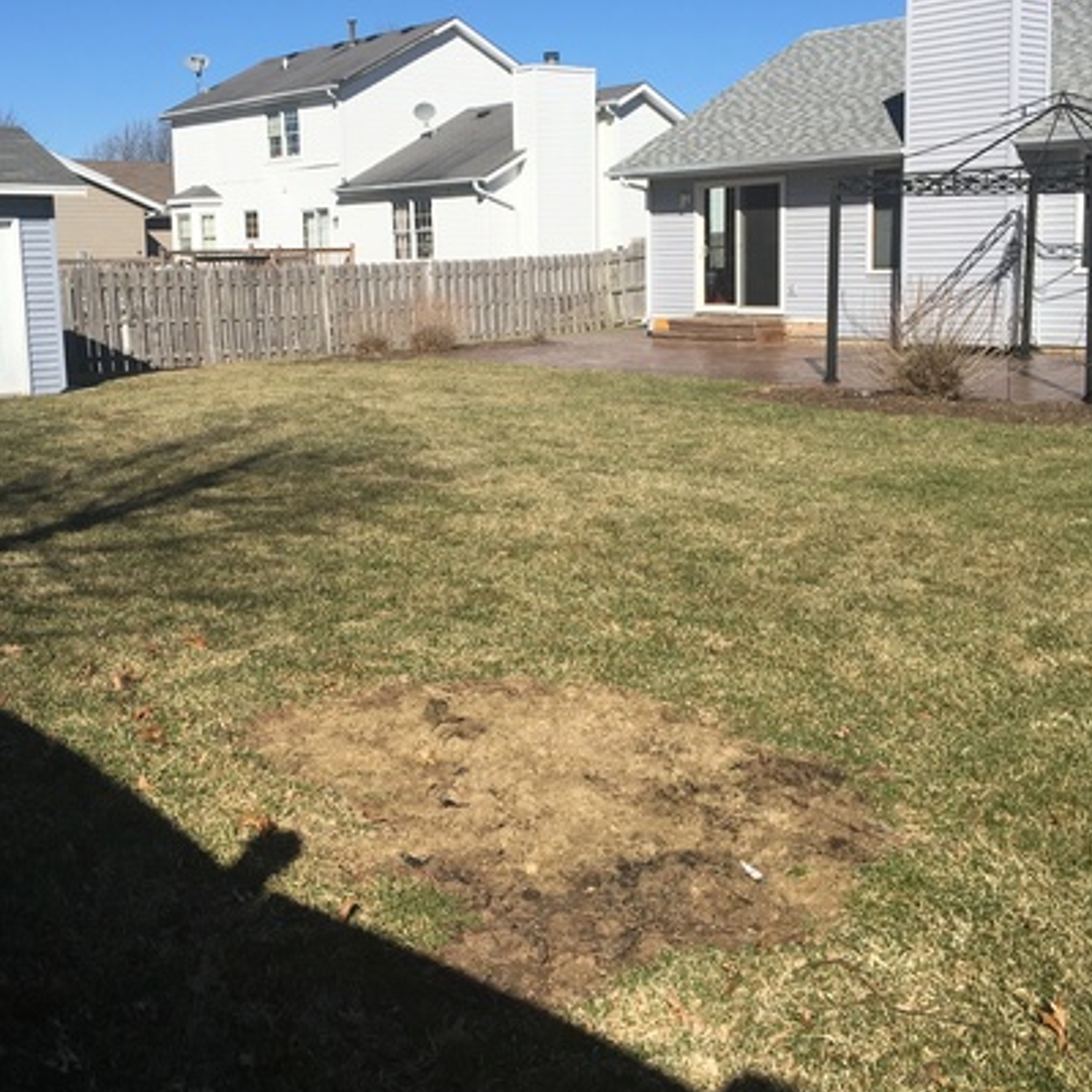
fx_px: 1463
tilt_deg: -8.4
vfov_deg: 40.8
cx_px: 494
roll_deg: +0.4
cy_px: 456
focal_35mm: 41
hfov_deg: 40.9
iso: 25
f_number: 2.2
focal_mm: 4.15
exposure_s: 1/2564
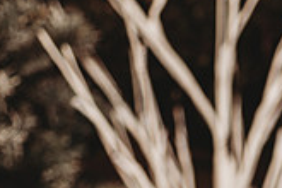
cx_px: 472
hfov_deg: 11.9
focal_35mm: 162
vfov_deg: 8.3
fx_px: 1269
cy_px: 250
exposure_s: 1/160
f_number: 4
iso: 100
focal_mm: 46
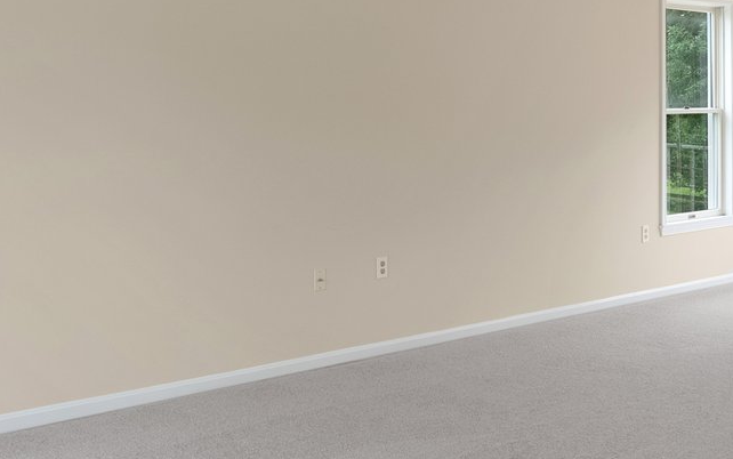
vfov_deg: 24.5
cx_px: 400
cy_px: 99
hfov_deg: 38.8
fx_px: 1039
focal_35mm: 52
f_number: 8
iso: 250
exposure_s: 1/15
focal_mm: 16
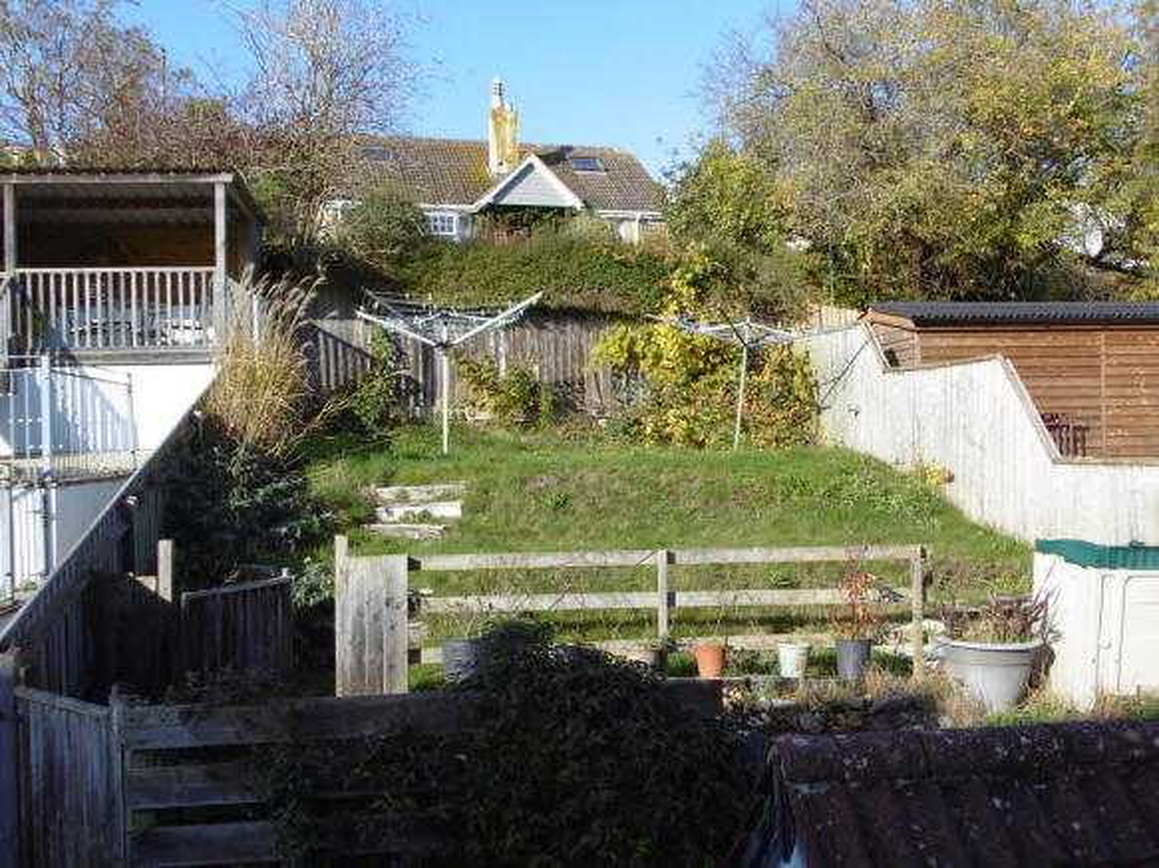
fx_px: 1172
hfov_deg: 52.6
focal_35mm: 35
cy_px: 434
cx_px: 580
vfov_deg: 40.7
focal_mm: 6.4
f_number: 3.5
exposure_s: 1/640
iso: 100
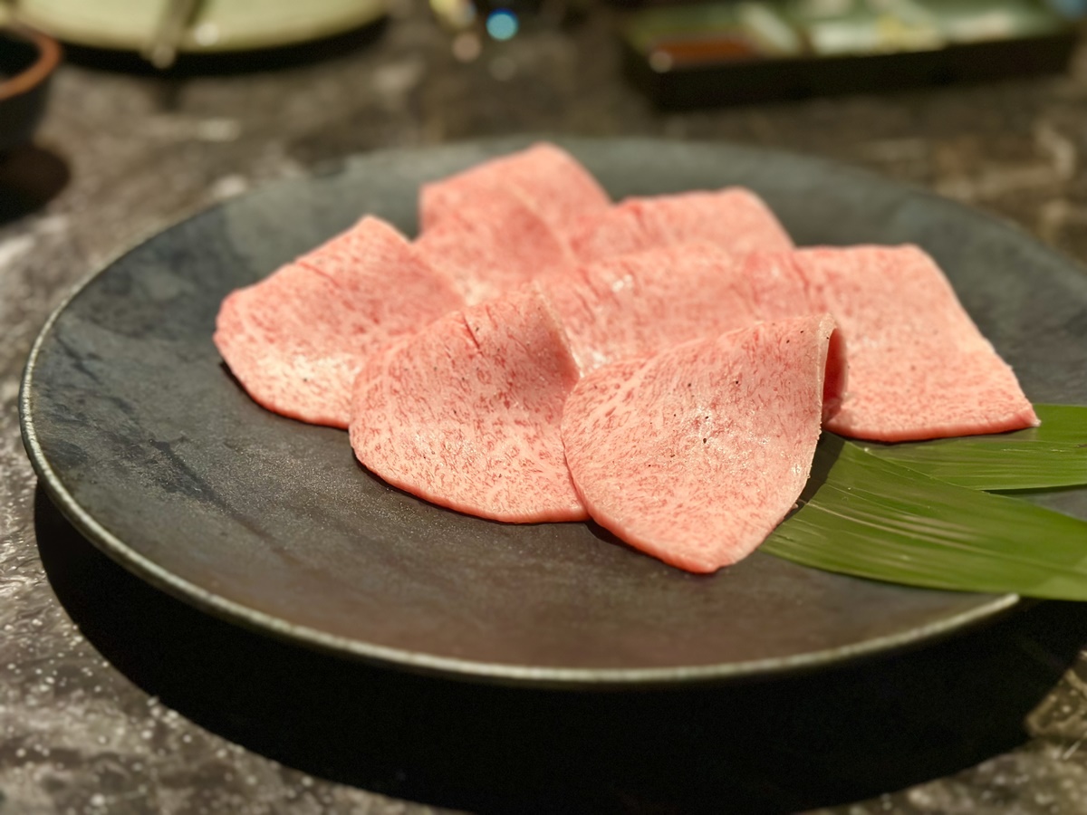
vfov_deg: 30.3
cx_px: 544
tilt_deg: -30.1
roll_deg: +0.2
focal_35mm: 48
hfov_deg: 39.7
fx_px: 1507
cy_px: 408
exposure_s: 1/60
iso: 320
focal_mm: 6.86
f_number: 1.78
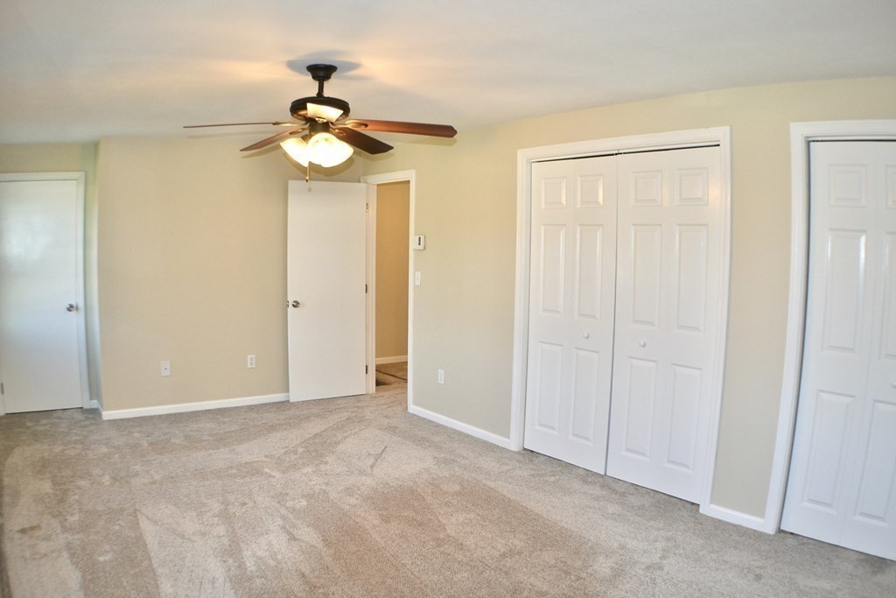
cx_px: 448
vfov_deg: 36.9
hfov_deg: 53.1
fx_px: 896
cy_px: 299
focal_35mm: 36
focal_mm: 24
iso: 400
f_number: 4
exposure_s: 1/80
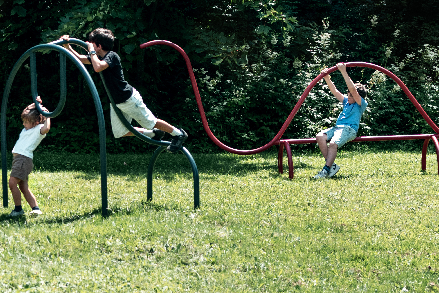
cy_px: -19
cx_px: -55
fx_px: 1366
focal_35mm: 112
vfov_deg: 12.1
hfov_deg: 17.6
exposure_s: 1/500
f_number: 5.6
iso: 320
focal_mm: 45
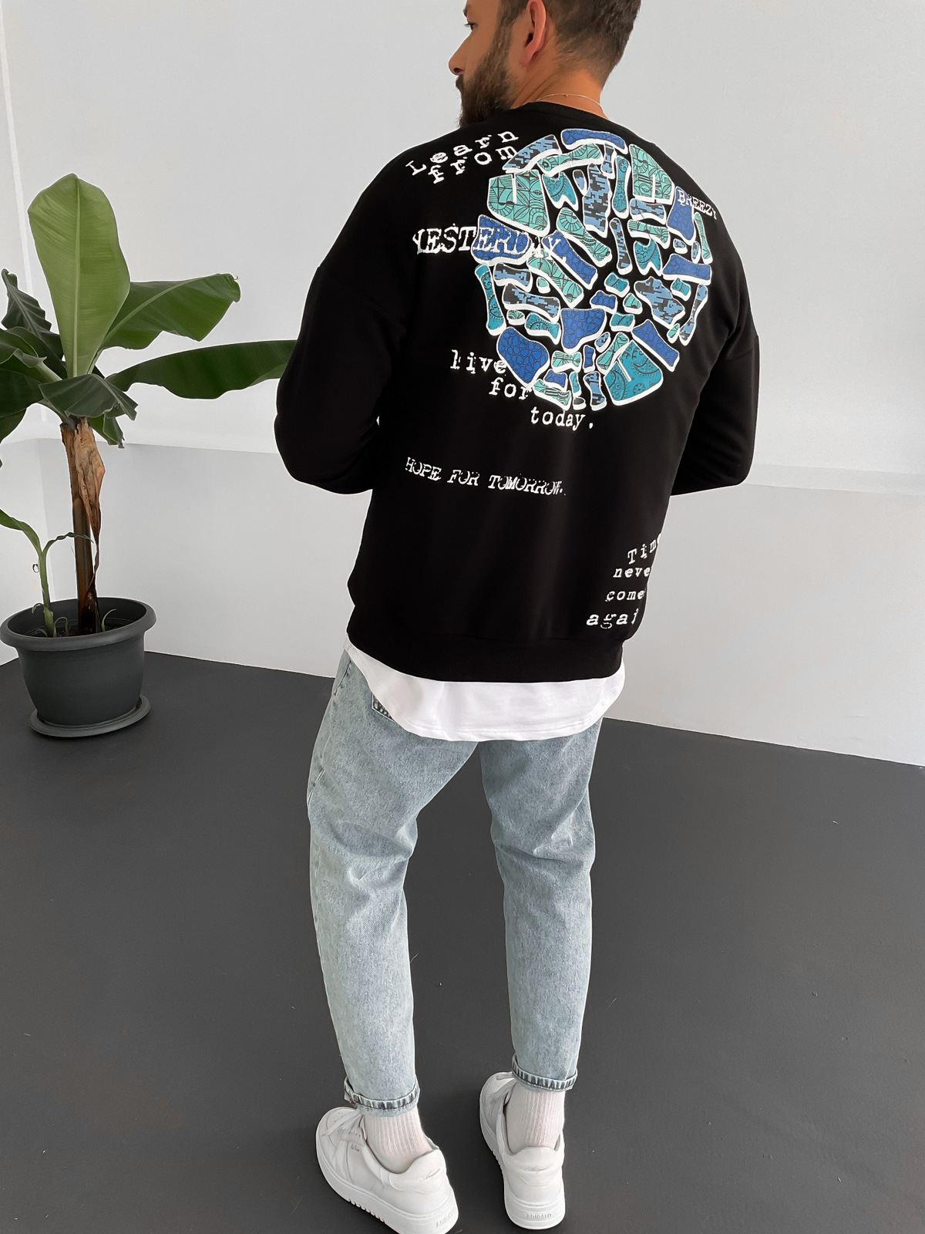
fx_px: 1033
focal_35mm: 29
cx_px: 462
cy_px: 617
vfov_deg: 61.7
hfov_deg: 48.2
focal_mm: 3
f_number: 1.8
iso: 64
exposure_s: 1/120
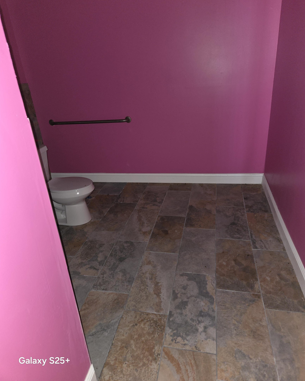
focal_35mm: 24
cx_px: 152
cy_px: 180
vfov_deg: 70.2
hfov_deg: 58.8
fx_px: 271
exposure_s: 1/12
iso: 200
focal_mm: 5.4
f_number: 1.8
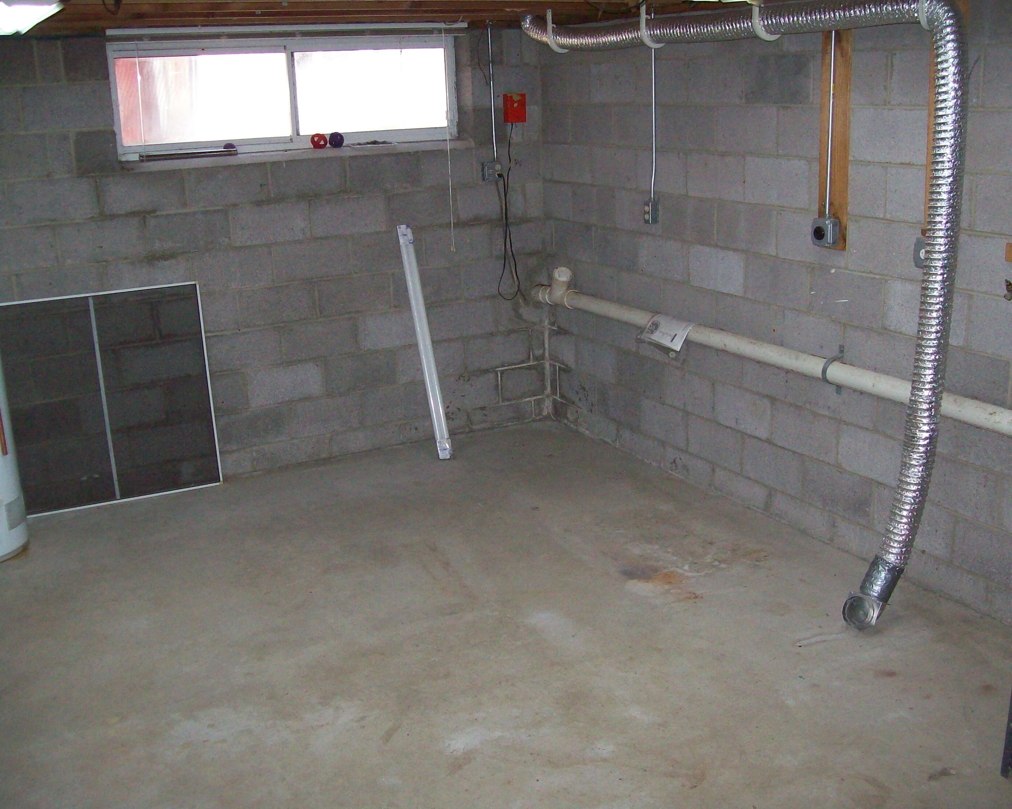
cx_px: 534
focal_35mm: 38
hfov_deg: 47.9
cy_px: 407
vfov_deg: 39.2
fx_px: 1138
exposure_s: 1/64
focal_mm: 6
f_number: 2.7
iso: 200
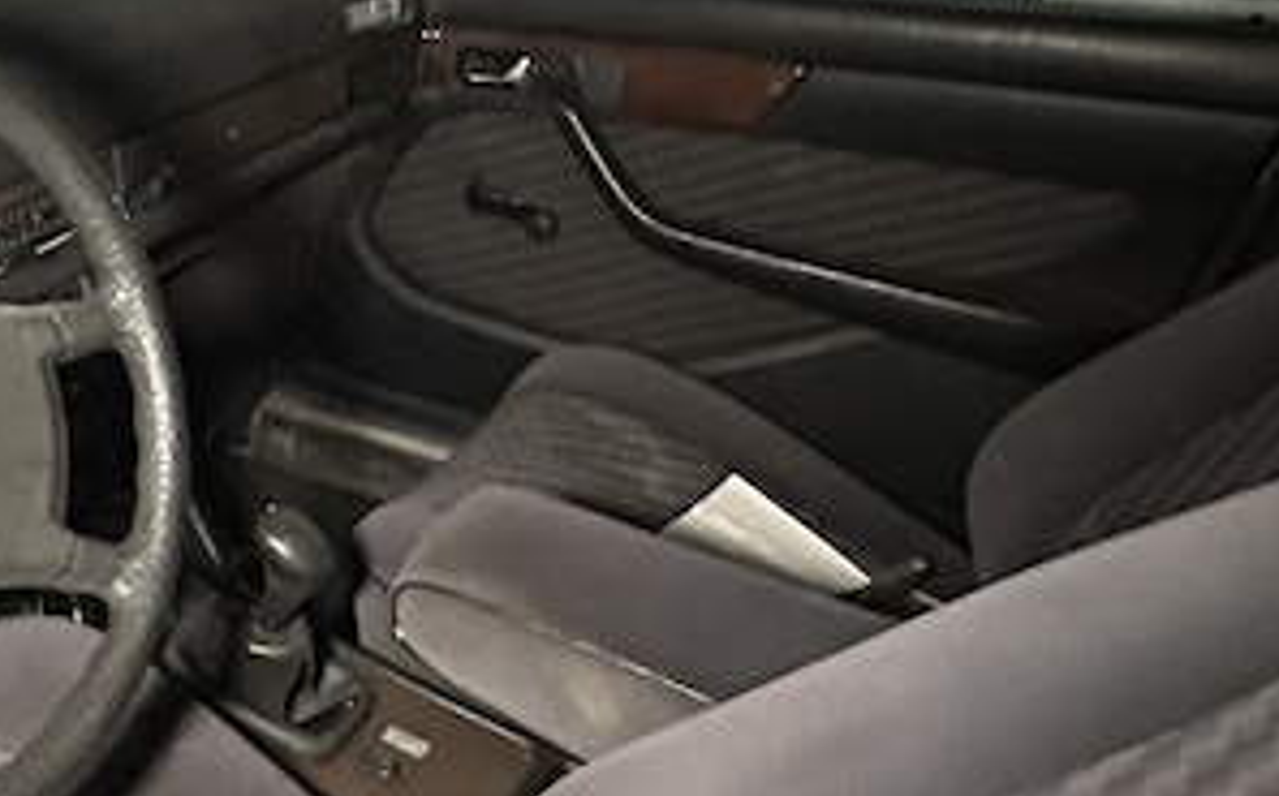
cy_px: 409
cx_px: -26
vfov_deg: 31.9
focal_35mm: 40
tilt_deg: -27.5
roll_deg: +1.6
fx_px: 1393
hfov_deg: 42.1
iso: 1600
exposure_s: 1/29
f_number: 2.2
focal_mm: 2.22
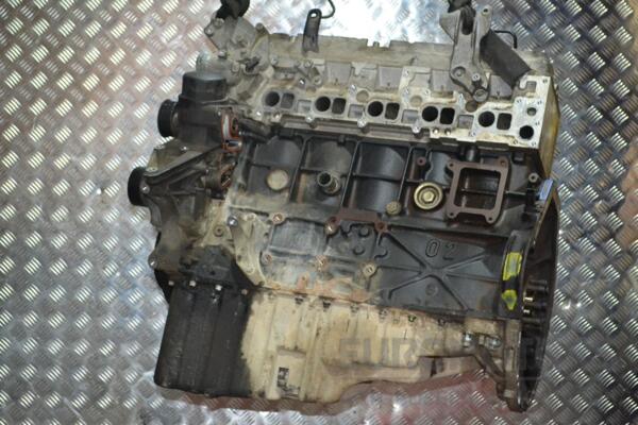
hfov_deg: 33.4
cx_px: 319
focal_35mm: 60
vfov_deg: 22.6
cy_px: 212
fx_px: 1063
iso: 2000
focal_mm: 40
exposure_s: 1/60
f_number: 5.3
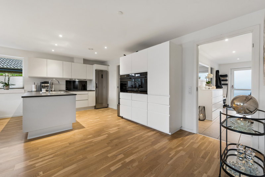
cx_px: 132
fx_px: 103
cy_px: 88
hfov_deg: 104.3
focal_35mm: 14
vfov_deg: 81.2
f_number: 9
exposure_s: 1/8
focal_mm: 14
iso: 320
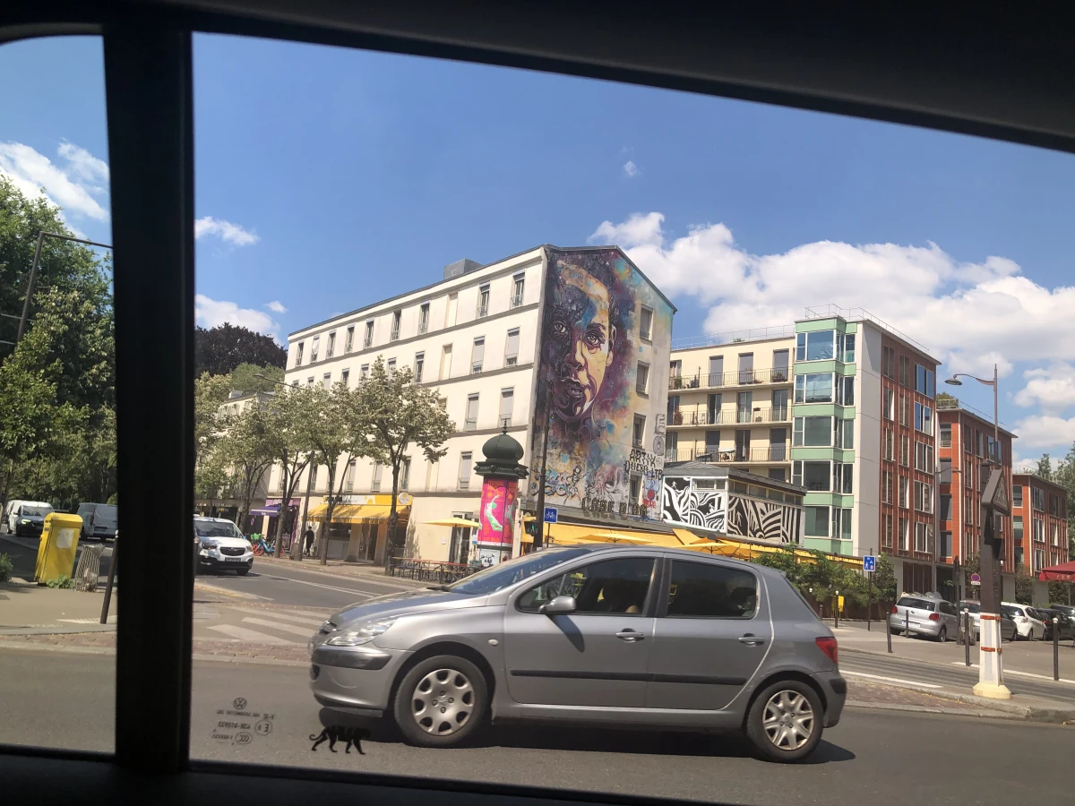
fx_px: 870
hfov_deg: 63.4
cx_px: 538
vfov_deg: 49.7
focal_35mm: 28
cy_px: 403
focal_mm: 4
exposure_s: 1/480
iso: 20
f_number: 1.8
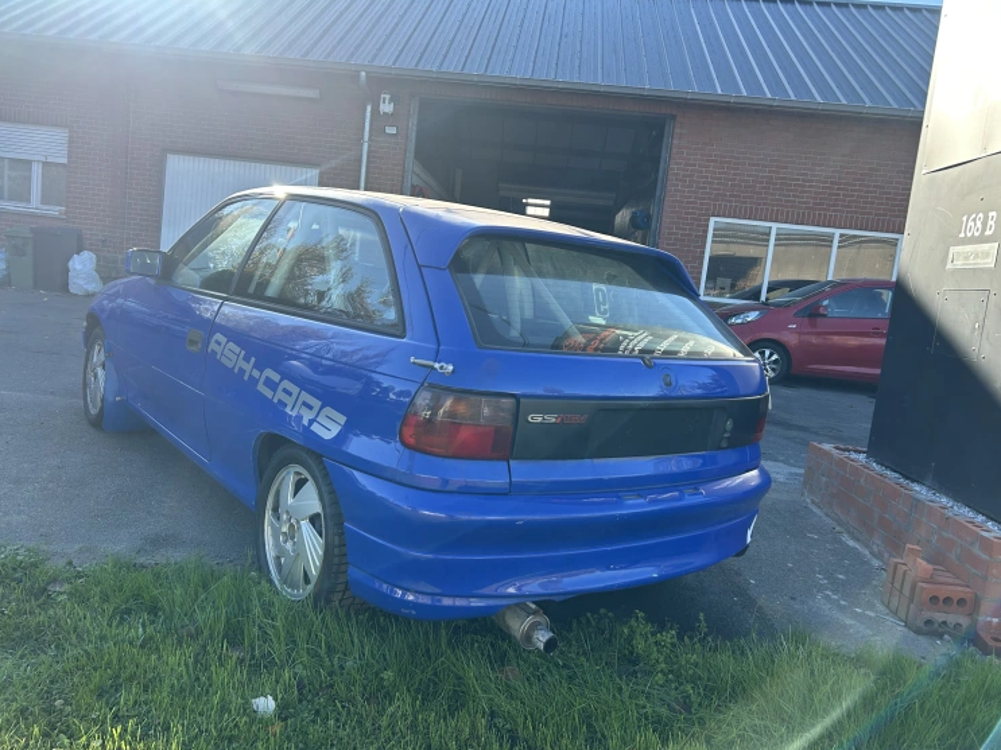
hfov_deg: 63.4
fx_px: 810
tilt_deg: -5.3
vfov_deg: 49.7
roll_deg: -4.5
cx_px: 465
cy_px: 385
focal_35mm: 28
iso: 50
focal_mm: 5.7
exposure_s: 1/1000
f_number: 1.5
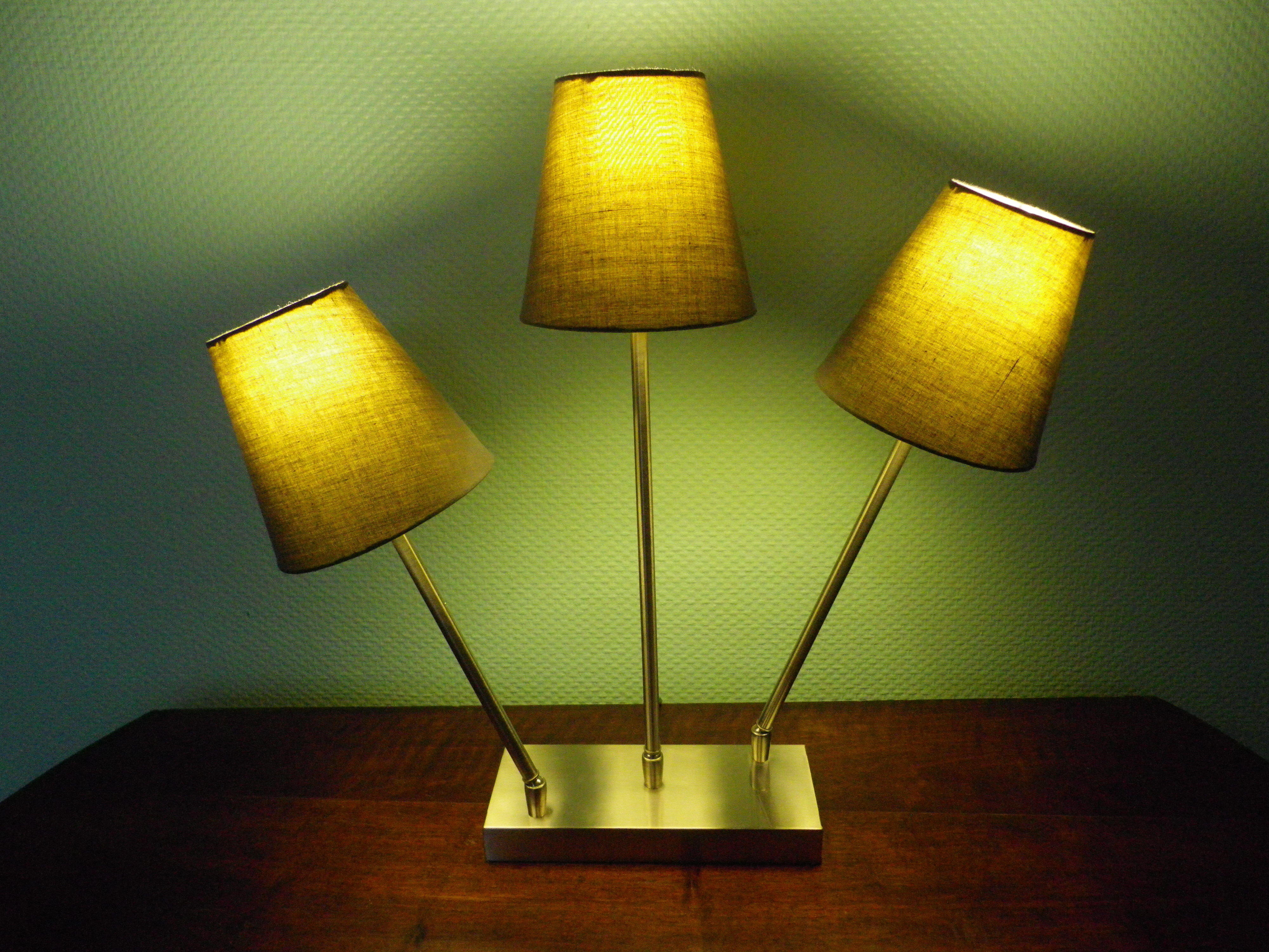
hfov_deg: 63.4
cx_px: 634
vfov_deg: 49.7
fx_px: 1026
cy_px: 476
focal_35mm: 28
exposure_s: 1/60
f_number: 2.6
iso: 500
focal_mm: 4.9
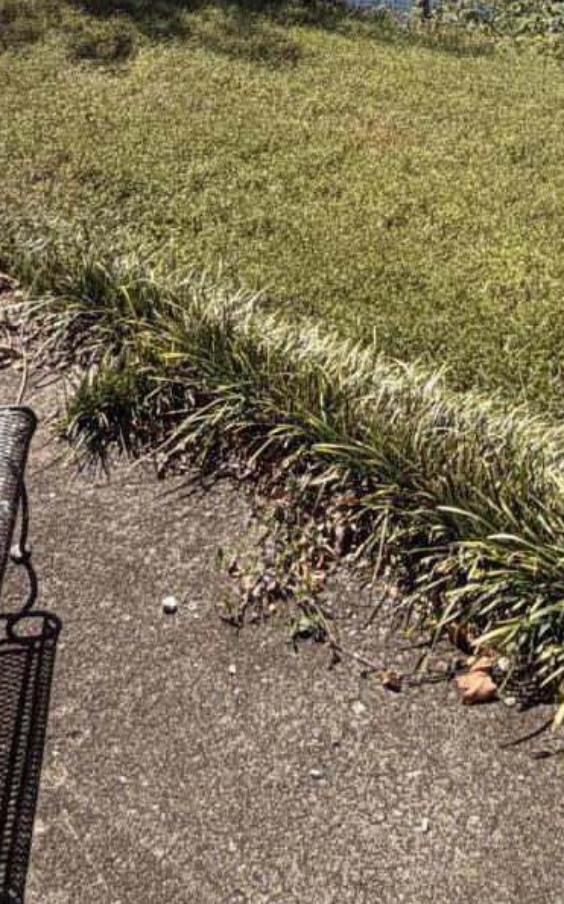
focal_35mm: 50
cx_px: 406
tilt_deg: -1.4
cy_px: -356
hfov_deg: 25.6
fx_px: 1230
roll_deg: -1.3
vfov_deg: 29.5
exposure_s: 1/841
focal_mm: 2.22
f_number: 2.2
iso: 20
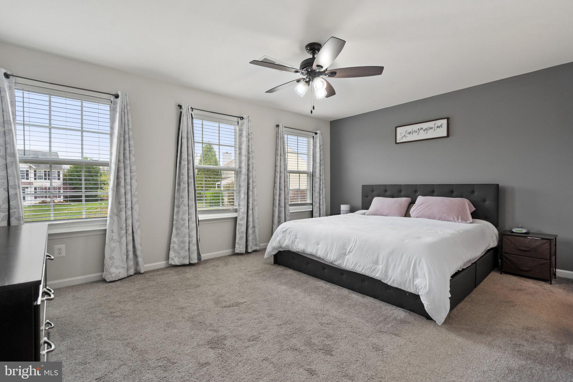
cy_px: 191
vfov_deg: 73.7
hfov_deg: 96.7
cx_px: 286
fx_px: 255
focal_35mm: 16
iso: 500
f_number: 8
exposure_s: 1/20
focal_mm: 16
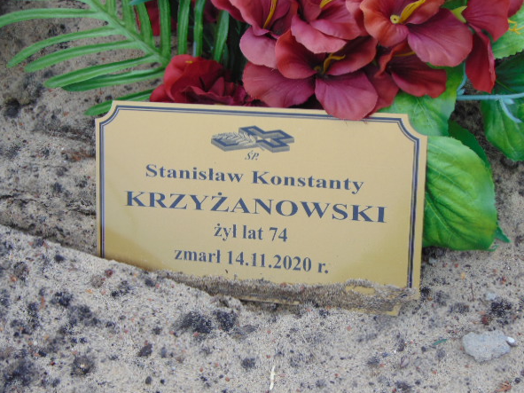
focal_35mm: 65
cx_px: 262
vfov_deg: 22.6
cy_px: 203
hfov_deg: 29.8
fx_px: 984
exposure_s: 1/125
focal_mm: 10.8
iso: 80
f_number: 3.6
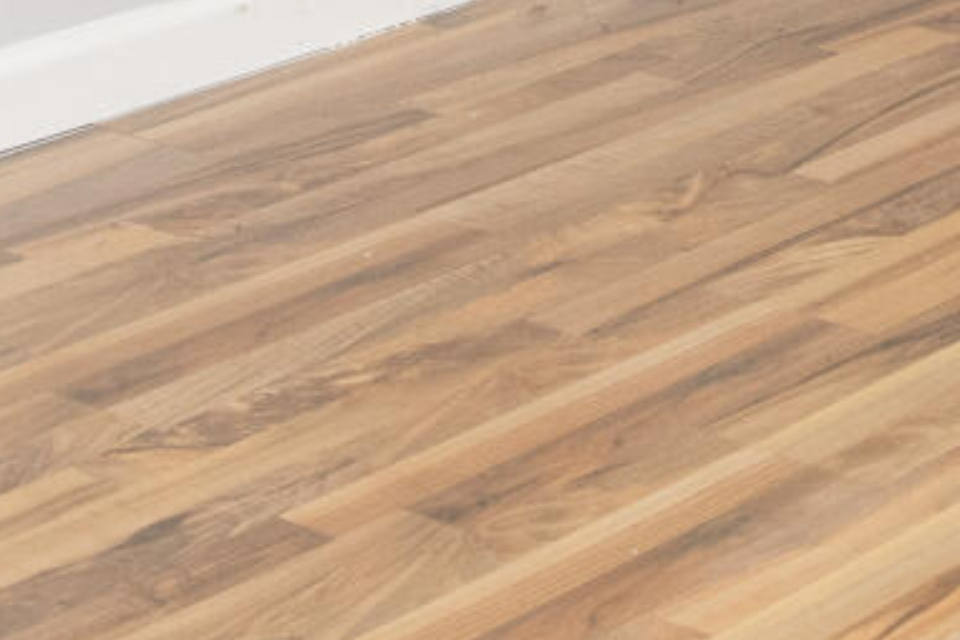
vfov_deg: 9.4
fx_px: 3360
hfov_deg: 13.9
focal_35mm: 126
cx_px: 1897
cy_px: -1048
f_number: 9
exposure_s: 1/250
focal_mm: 16
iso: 400
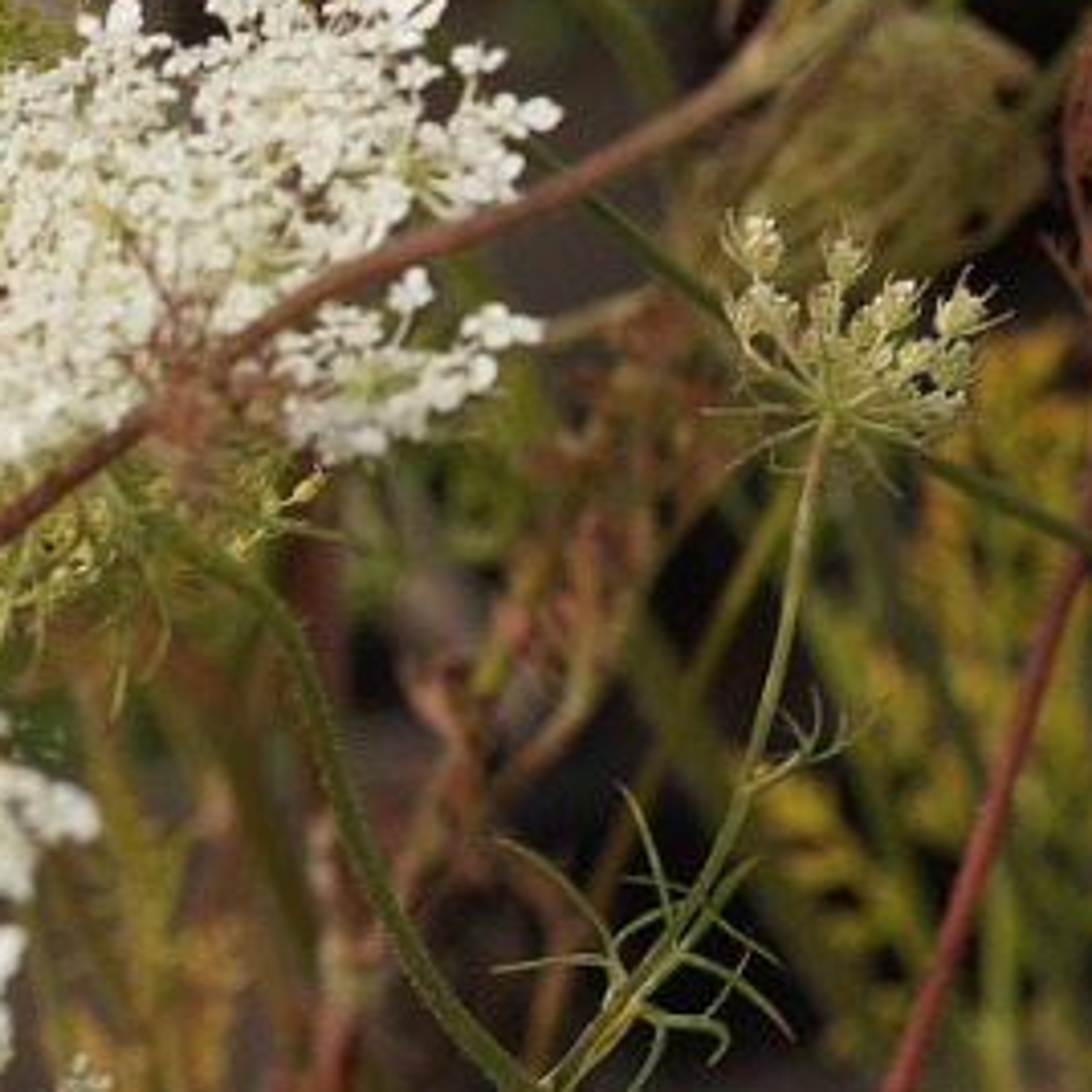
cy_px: -57
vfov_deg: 3.1
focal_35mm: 571
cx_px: -513
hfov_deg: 3.1
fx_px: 20379
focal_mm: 100
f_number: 8
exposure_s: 1/200
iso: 100
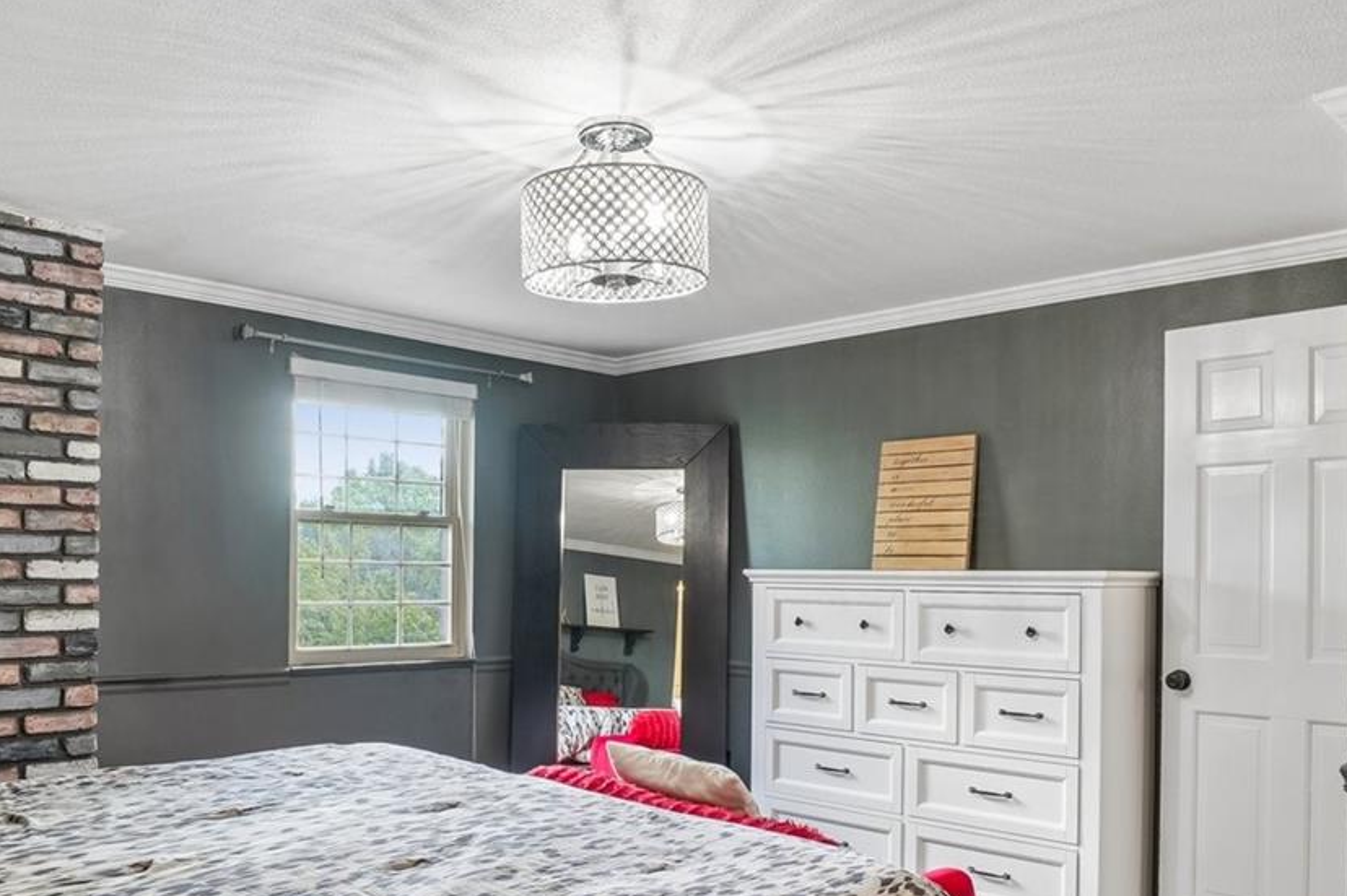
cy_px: 589
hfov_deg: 63.6
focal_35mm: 29
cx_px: 623
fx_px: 1084
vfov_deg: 44.3
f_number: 8
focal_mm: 10
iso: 400
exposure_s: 1/3.33
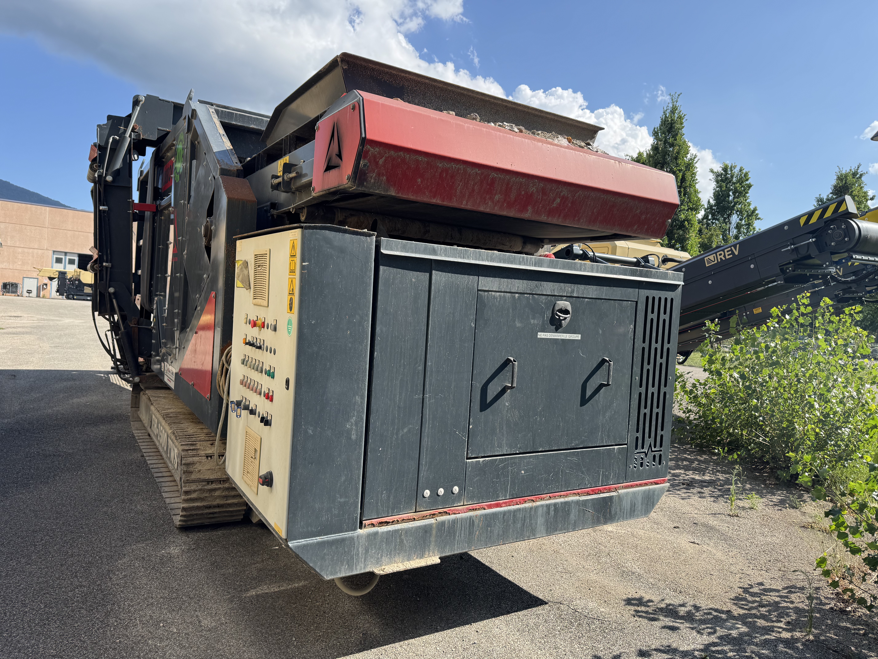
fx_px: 609
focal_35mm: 24
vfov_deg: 56.8
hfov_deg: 71.6
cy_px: 330
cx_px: 439
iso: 80
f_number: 1.78
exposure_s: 1/1923
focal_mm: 6.76
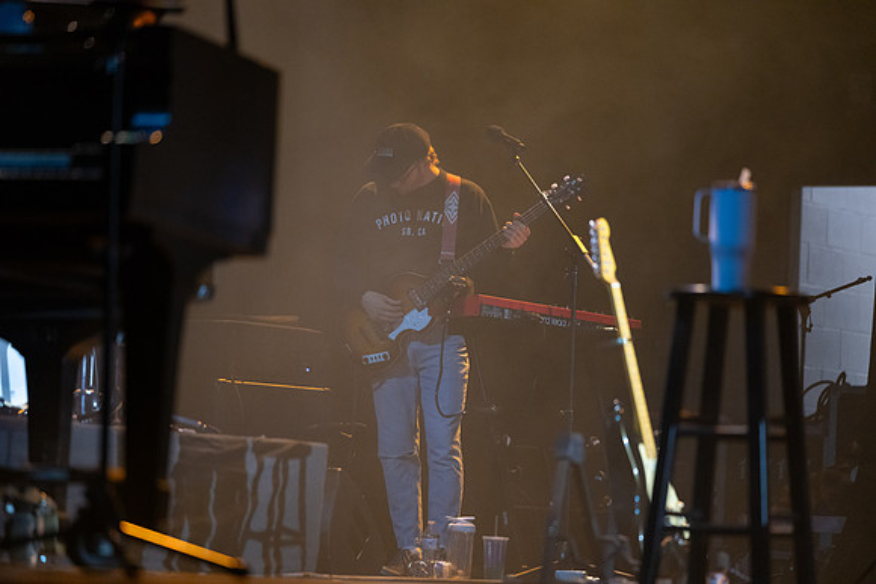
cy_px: 292
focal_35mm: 180
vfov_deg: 7.6
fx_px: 4381
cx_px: 438
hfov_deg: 11.4
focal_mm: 180
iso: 3200
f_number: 2.8
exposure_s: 1/200
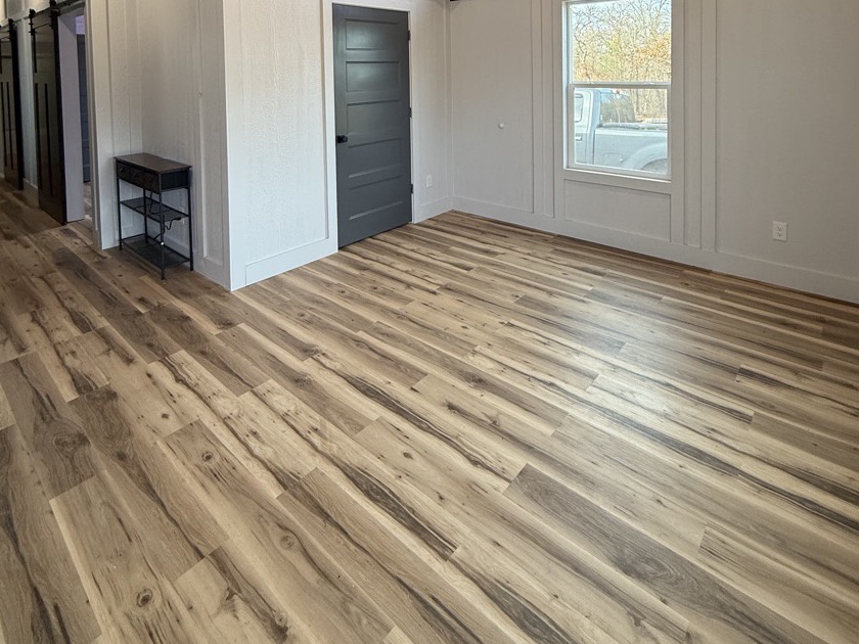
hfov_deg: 81.7
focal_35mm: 20
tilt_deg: -2.3
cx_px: 421
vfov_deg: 58.4
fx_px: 496
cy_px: 90
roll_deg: +0.8
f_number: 2.2
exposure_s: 1/120
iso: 125
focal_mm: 2.22
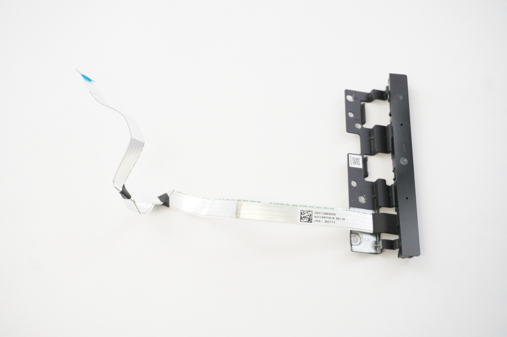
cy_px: 168
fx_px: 844
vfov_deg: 22.6
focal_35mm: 60
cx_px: 254
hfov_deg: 33.4
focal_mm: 40
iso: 6400
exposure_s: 1/320
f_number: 5.6
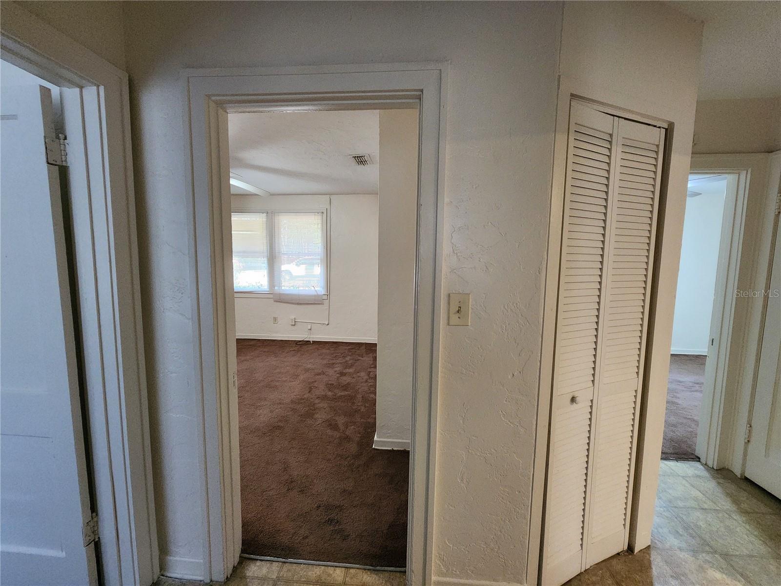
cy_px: 293
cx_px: 390
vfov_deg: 89.9
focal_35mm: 13
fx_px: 293
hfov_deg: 106.2
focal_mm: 2.2
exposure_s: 1/30
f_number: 2.2
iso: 640
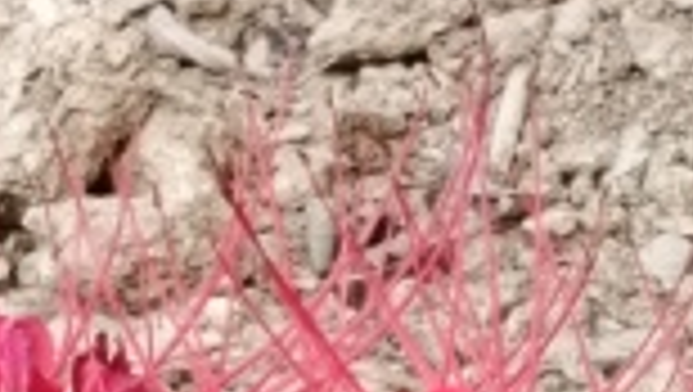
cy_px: 739
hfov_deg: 5.2
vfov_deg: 3.0
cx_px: 1688
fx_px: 7395
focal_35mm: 402
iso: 100
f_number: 1.75
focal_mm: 5.25
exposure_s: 1/207
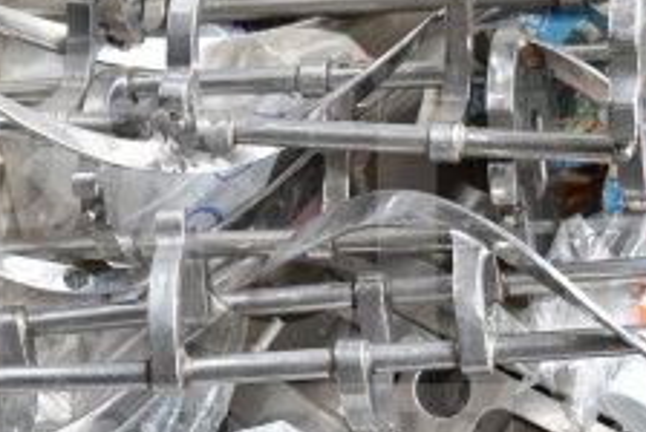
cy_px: 292
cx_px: 187
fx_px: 2785
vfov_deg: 8.9
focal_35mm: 155
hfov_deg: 13.2
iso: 200
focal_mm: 38
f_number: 4.8
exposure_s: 1/60
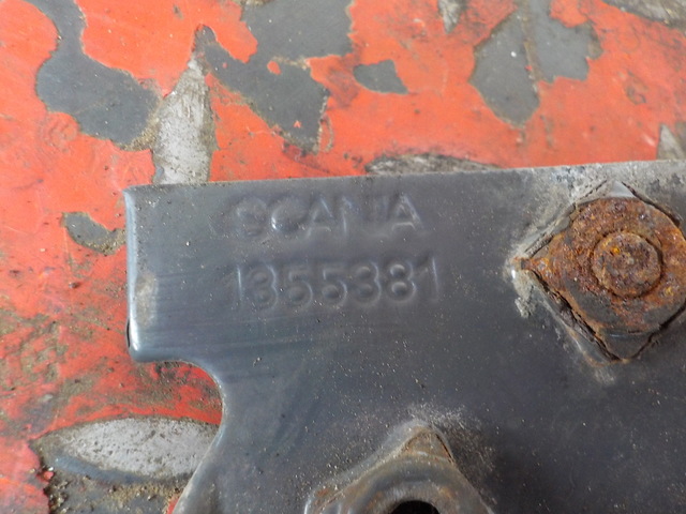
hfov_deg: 60.0
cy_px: 257
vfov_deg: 46.8
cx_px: 343
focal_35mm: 30
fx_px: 595
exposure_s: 1/20
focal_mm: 4.1
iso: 400
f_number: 3.3
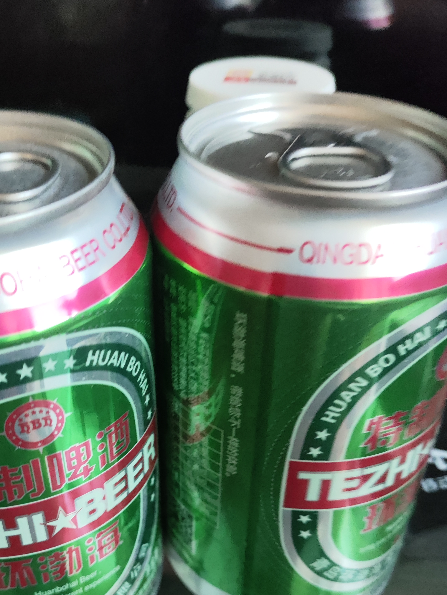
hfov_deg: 39.2
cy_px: 415
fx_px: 619
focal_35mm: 36
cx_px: 146
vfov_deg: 50.1
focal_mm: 4.71
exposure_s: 1/133
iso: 523
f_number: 1.79
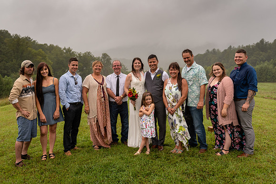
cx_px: 139
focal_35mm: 36
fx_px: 273
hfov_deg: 53.7
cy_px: 82
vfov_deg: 37.3
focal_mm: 32
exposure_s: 1/4000
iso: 360
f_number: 2.8
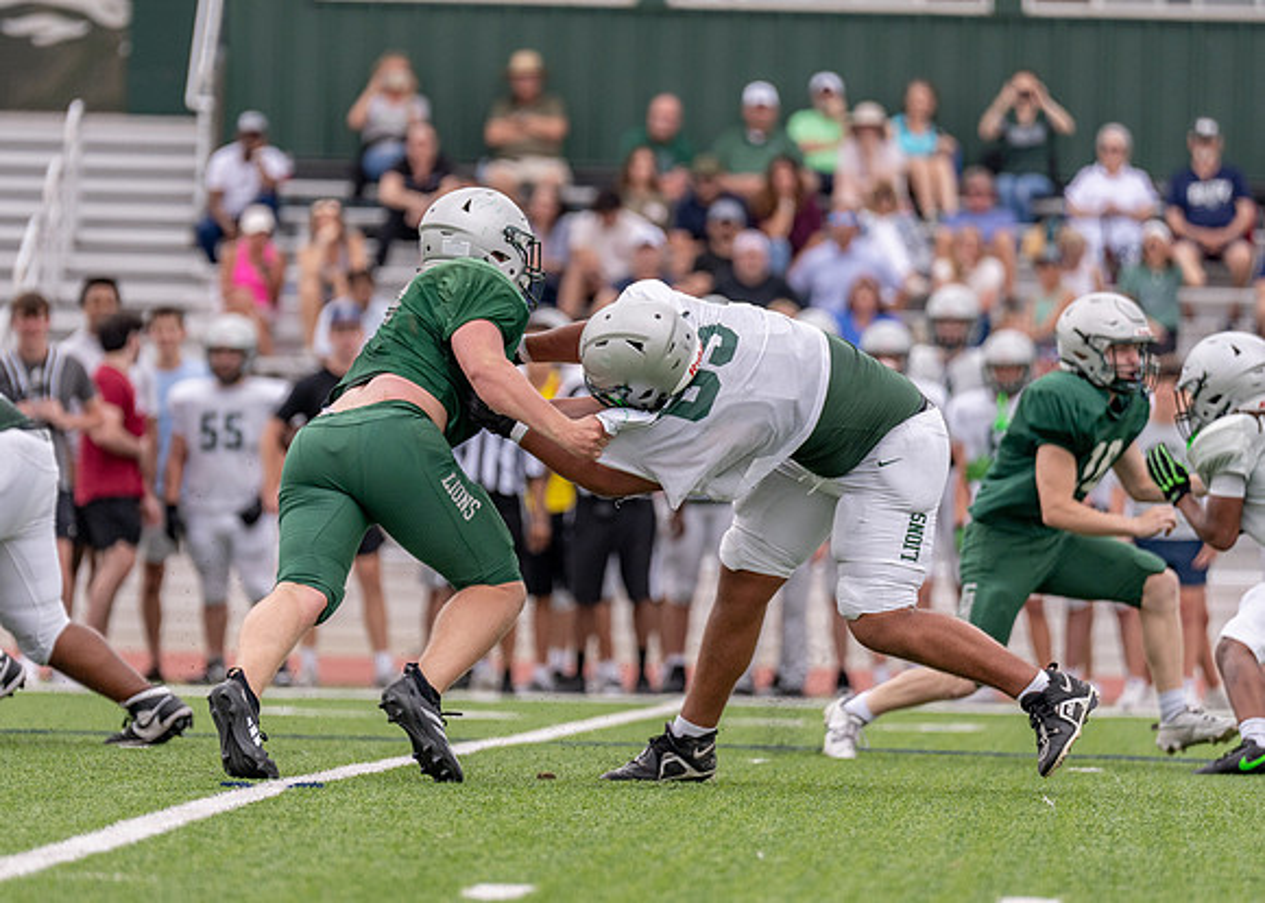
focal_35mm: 306
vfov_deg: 4.7
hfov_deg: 6.6
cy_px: 402
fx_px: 11001
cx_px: 600
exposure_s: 1/3200
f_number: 2.8
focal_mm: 200
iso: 320
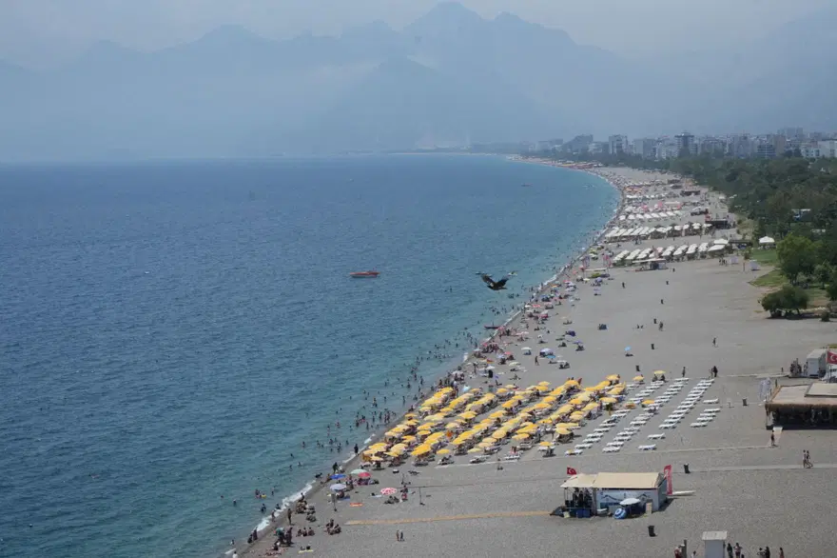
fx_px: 1627
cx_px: 418
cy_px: 279
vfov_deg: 19.4
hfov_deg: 28.9
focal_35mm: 70
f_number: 10
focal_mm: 70
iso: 2000
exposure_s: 1/8000
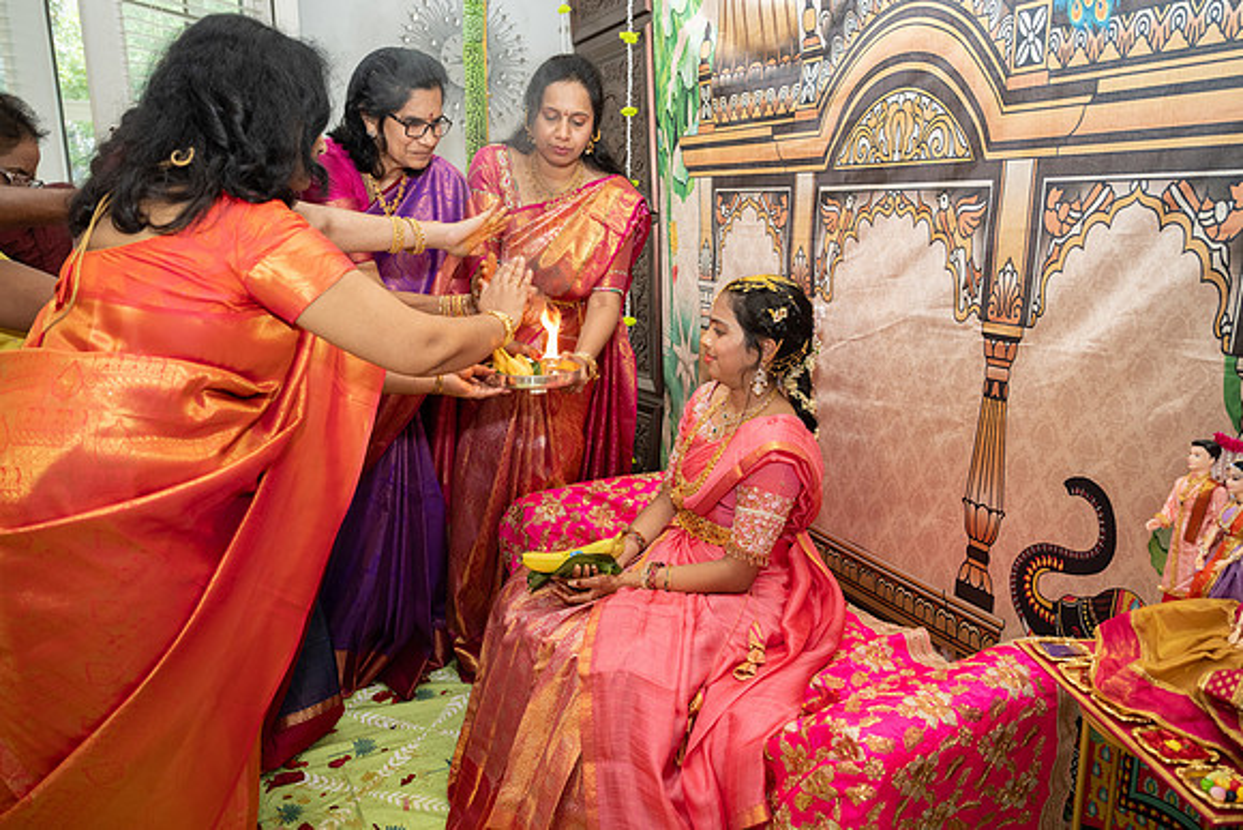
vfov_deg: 52.6
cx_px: 626
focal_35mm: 24
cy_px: 415
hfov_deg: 73.0
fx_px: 840
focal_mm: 24
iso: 800
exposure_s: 1/160
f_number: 3.5
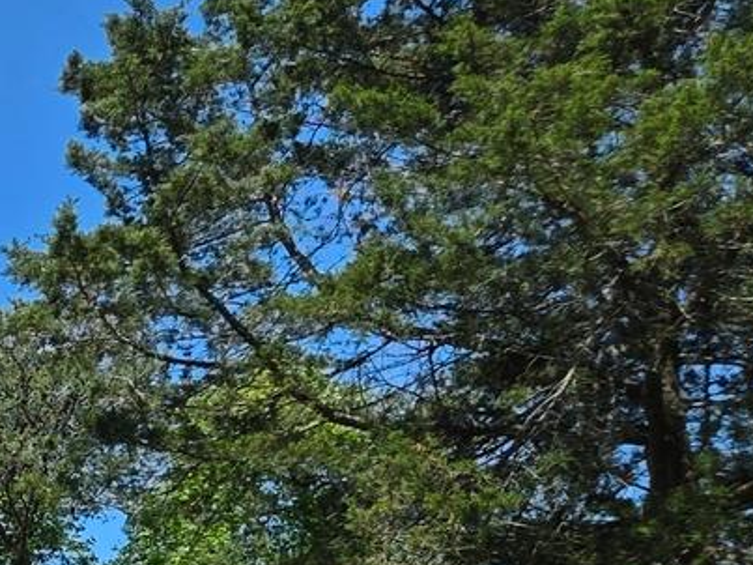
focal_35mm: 117
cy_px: 823
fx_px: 2544
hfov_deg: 13.7
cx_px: -869
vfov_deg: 12.1
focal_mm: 5.4
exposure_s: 1/2921
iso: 40
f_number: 1.8
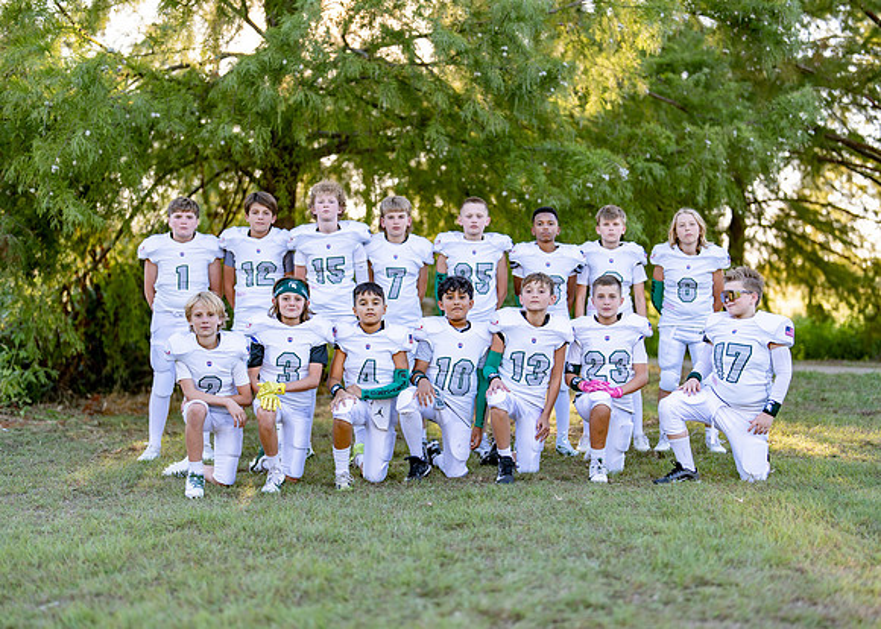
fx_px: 1325
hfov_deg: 36.8
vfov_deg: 26.7
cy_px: 314
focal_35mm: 53
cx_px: 440
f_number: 1.2
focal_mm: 50
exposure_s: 1/1000
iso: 100
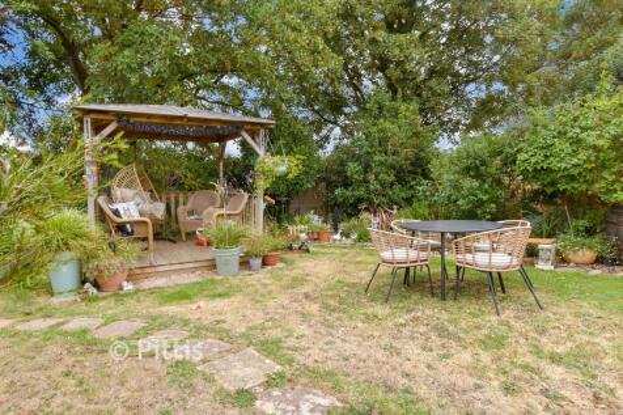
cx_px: 312
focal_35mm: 19
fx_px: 329
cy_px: 208
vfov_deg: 64.5
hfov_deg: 86.9
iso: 160
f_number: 8
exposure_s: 1/60
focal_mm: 13
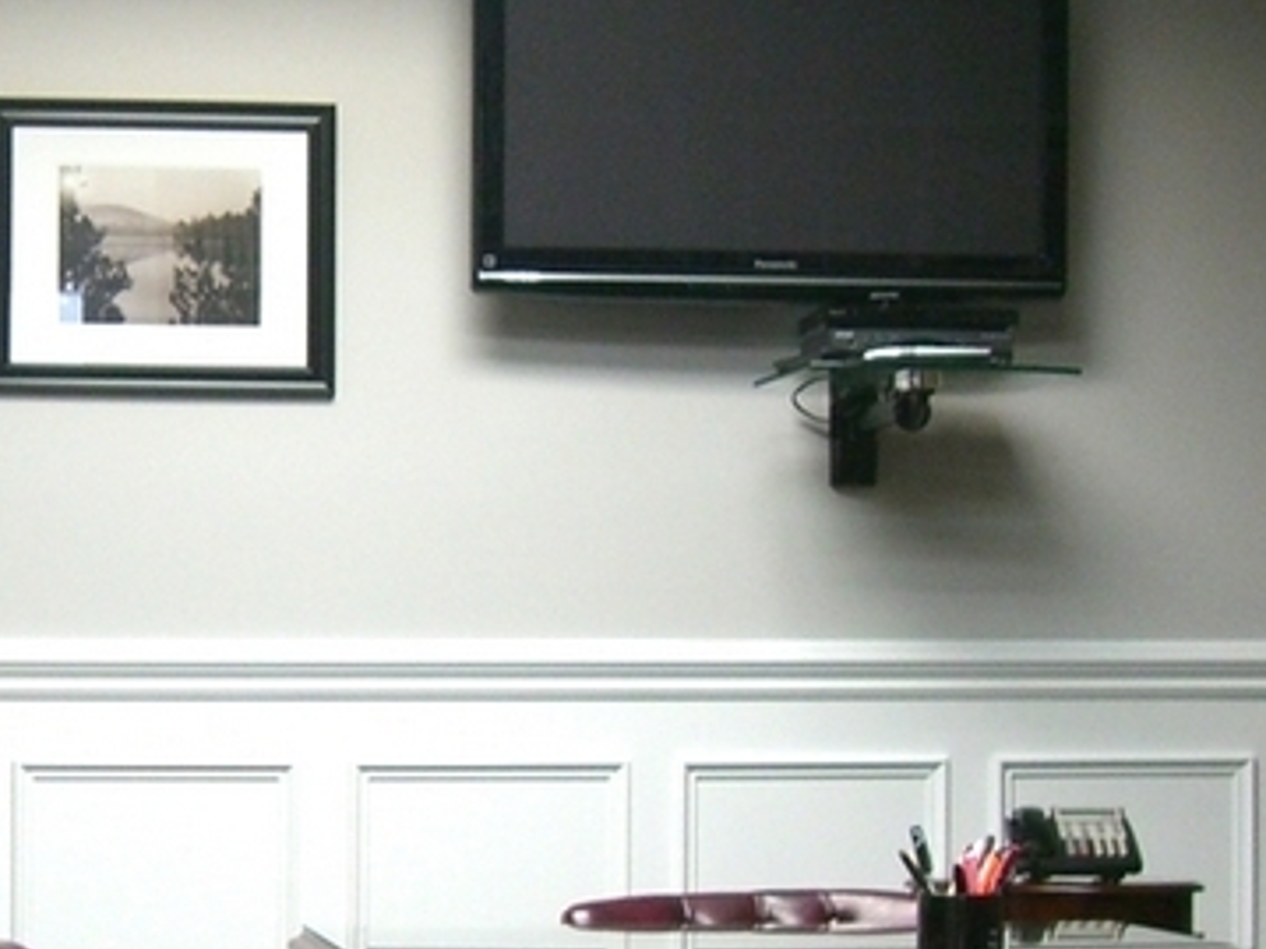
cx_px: 180
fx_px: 3619
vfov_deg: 14.9
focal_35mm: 99
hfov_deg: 19.5
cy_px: 603
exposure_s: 1/30
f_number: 2.7
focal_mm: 6.2
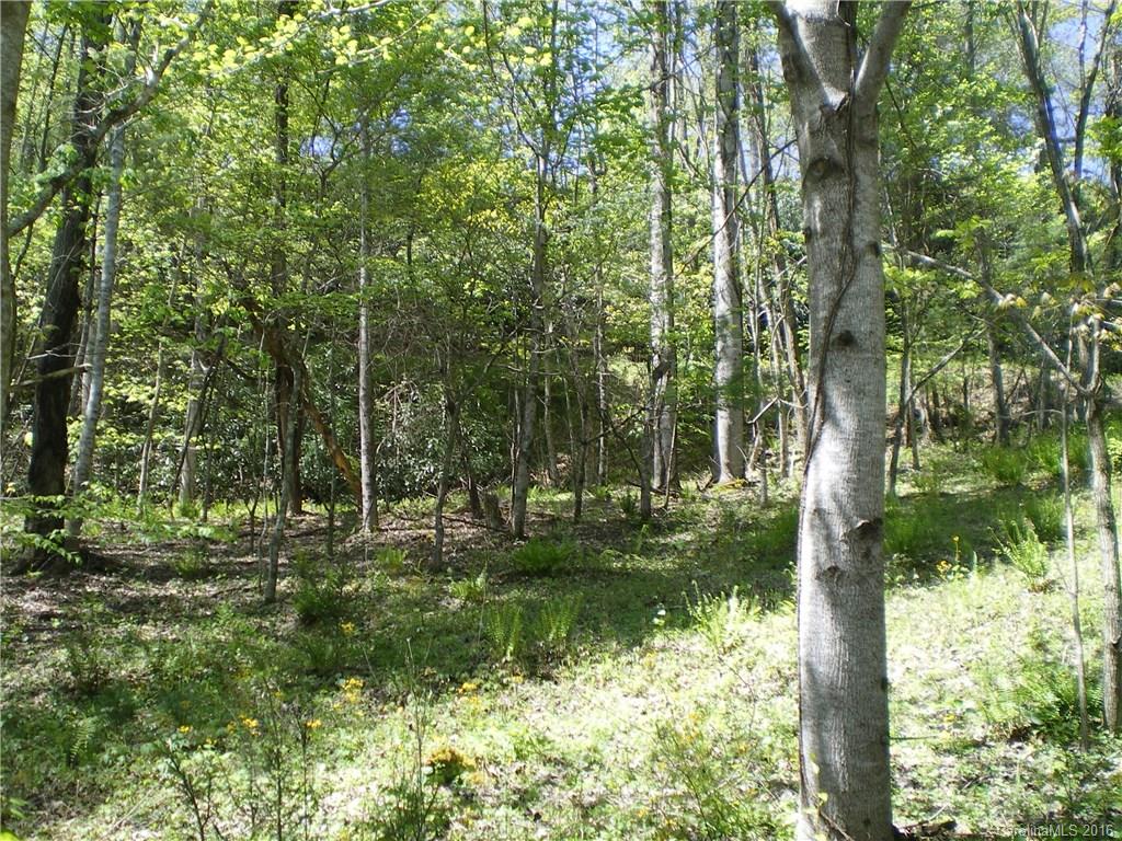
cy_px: 420
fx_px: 1232
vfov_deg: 37.7
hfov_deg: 49.0
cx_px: 561
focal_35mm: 38
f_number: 3.1
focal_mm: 6.3
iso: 64
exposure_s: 1/100
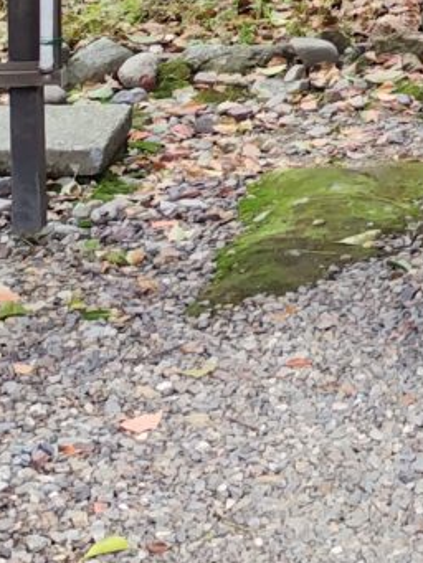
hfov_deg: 9.0
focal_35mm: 138
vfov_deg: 13.2
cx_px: 1211
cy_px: -386
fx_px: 2247
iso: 50
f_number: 1.9
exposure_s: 1/142
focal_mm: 5.5
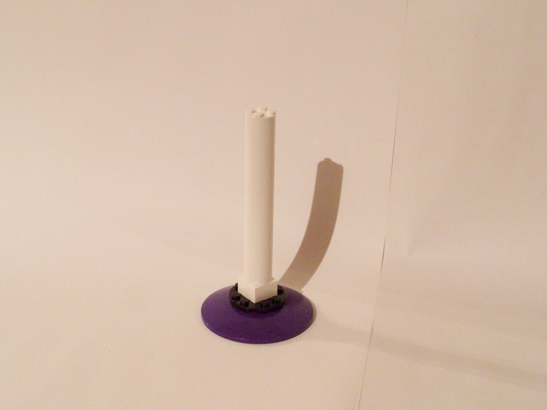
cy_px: 205
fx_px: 885
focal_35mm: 56
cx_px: 274
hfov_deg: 34.3
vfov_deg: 26.1
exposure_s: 1/4
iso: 400
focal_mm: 9.3
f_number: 6.3
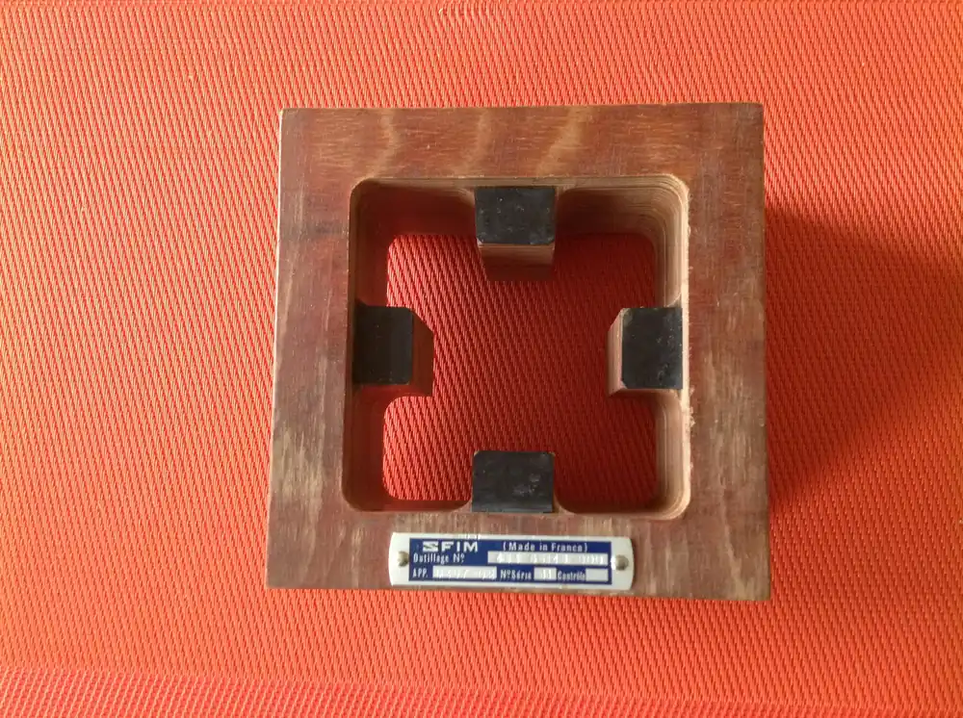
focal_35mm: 35
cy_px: 359
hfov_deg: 52.7
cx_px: 482
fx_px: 972
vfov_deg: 40.6
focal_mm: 4.28
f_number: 2.4
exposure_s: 1/15
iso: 250
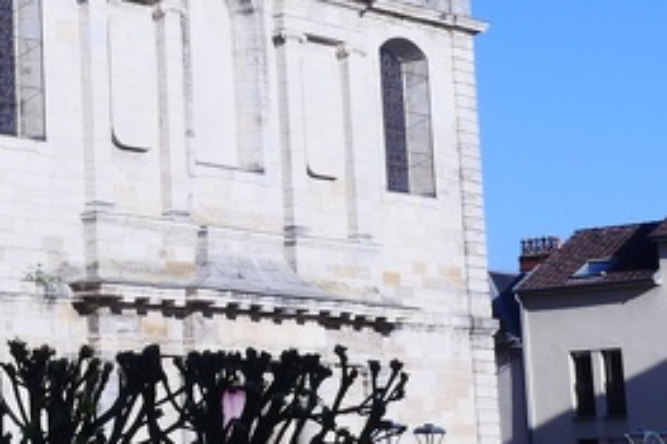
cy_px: 30
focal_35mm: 119
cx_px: -132
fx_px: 2203
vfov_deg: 11.4
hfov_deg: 16.5
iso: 200
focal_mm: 19
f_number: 11
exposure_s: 1/250
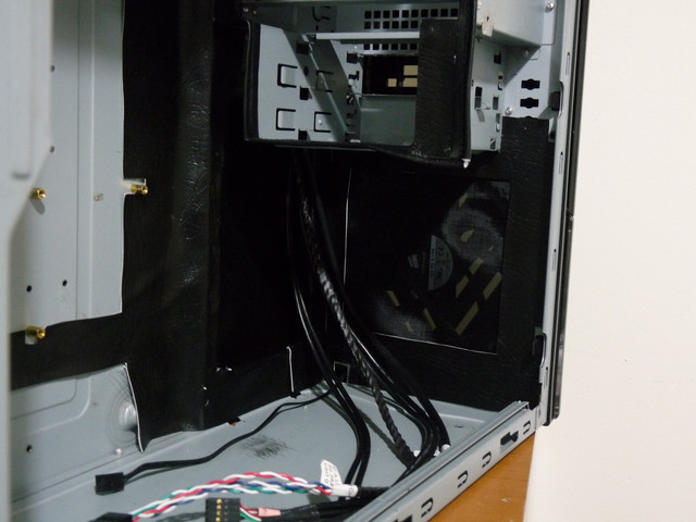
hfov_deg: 41.2
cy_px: 261
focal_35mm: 46
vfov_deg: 31.5
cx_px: 348
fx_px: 925
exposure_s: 1/4
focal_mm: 8.2
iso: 400
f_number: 3.6
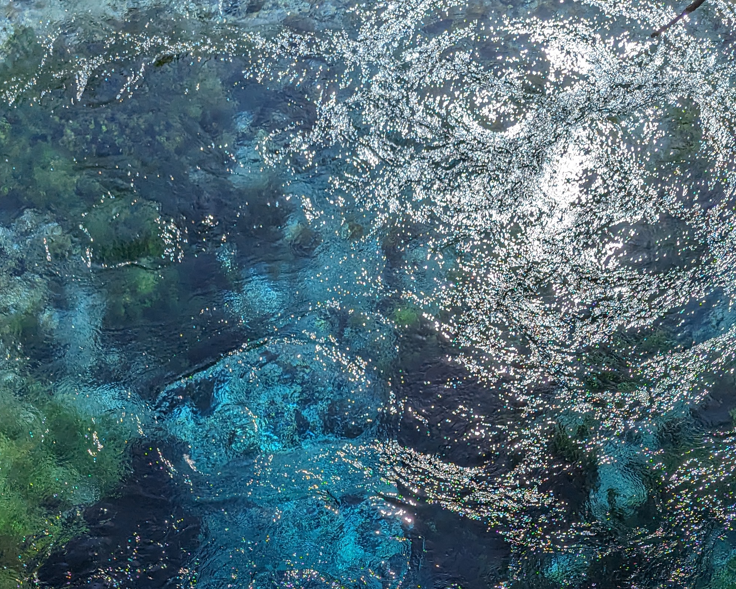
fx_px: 1046
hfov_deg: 38.8
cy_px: 626
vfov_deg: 28.9
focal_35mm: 48
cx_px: 369
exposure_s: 1/5155
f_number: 1.85
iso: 42
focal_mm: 6.81
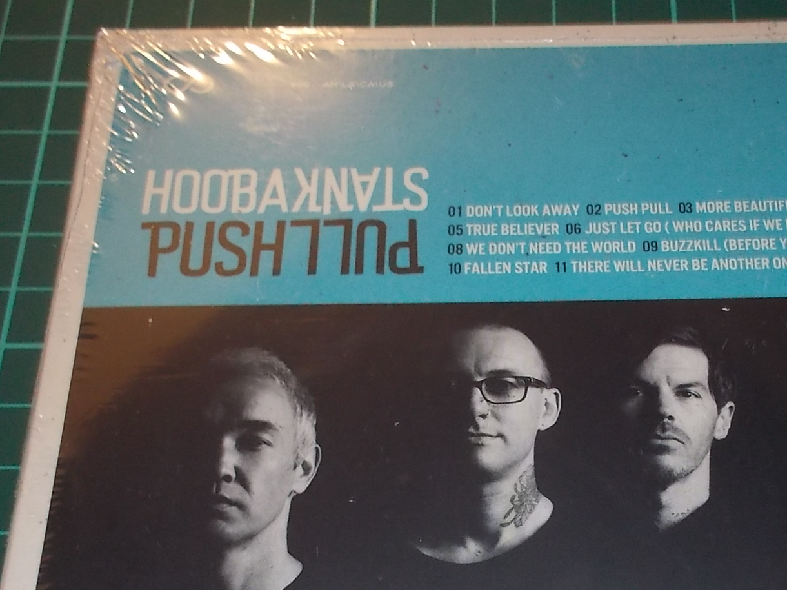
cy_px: 513
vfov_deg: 26.3
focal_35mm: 54
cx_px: 577
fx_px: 1228
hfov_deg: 34.9
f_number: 3.3
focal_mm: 4.1
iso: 200
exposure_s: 1/30
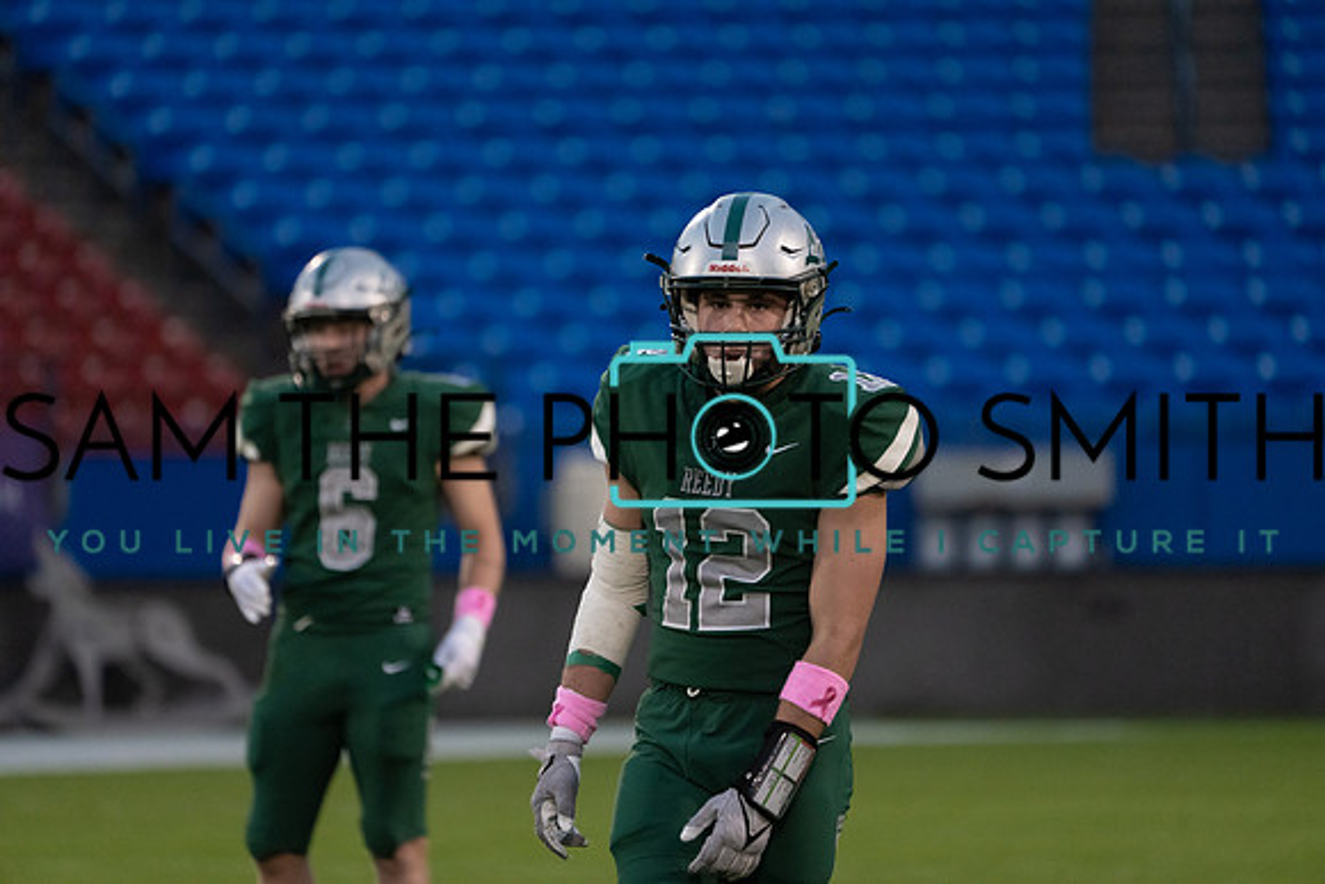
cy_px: 442
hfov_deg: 5.2
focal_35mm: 400
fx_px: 14725
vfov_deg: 3.4
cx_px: 662
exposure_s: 1/1250
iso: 5000
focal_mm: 400
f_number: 5.6
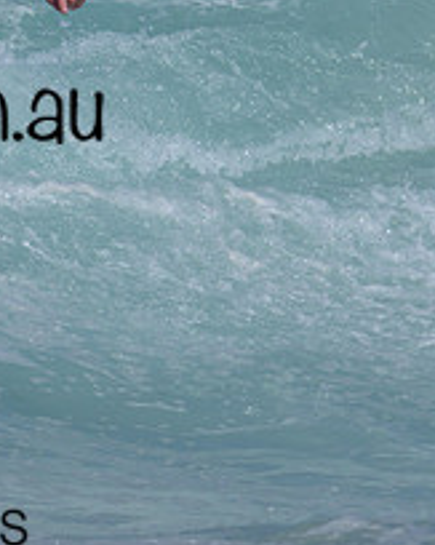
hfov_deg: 0.9
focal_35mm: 1661
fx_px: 26750
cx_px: 93
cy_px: -12
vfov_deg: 1.2
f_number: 11
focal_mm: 460
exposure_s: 1/2000
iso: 360
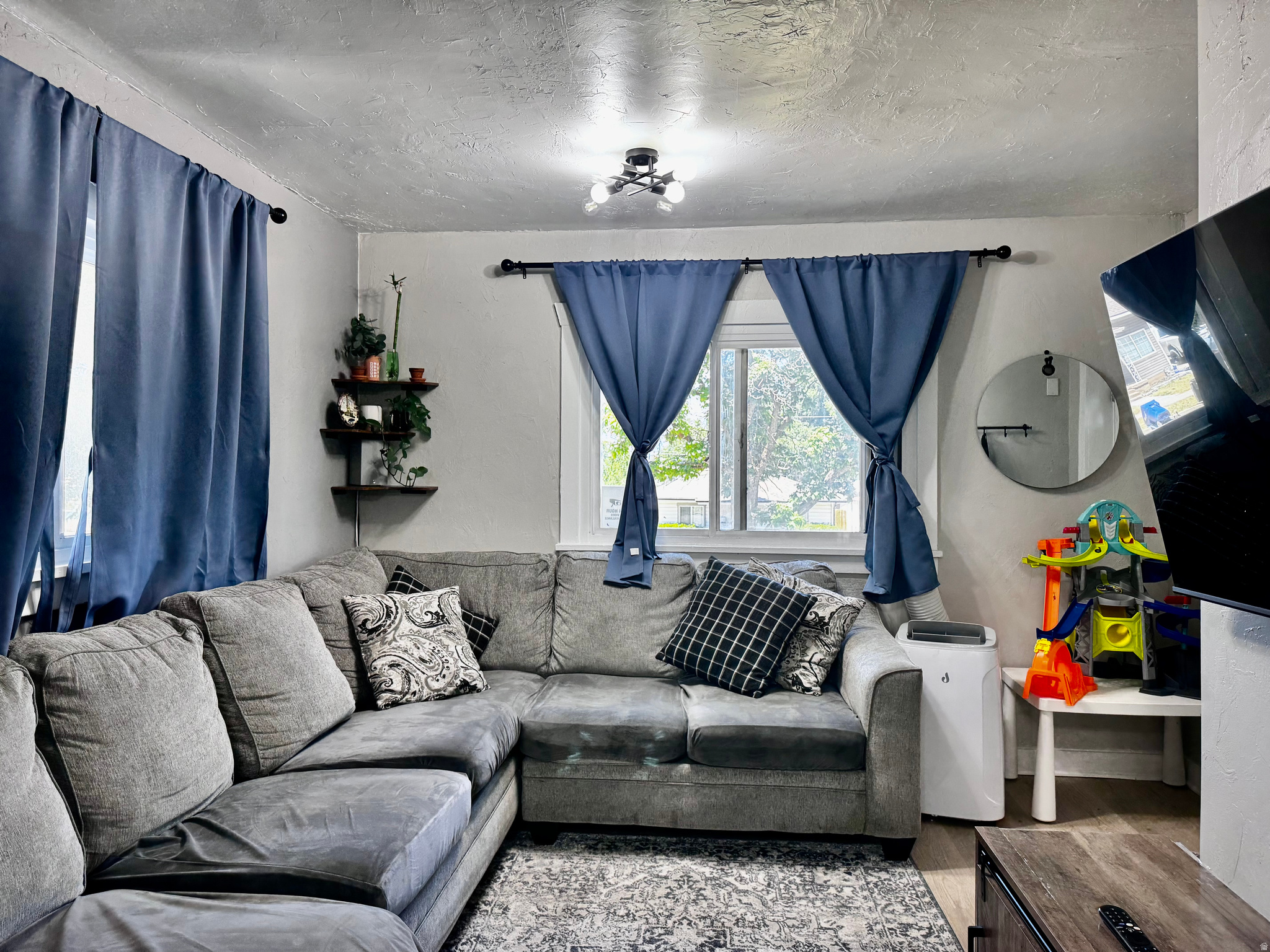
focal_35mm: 24
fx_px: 881
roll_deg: -0.8
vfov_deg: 56.8
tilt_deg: +0.8
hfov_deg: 71.6
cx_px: 635
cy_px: 476
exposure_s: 1/120
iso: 125
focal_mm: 6.76
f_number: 1.78
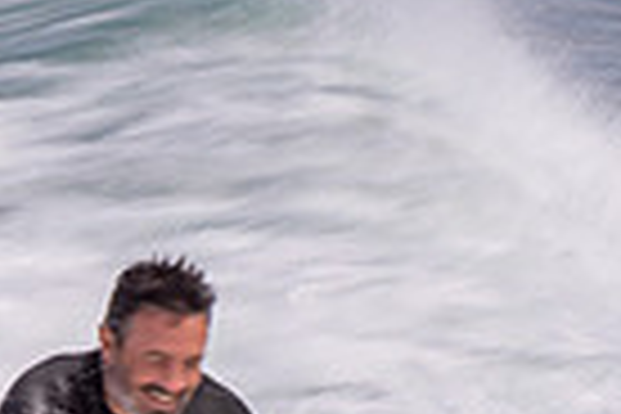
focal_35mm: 2514
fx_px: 43363
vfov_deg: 0.5
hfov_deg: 0.8
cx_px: 256
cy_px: 623
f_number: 29
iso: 100
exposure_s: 1/30
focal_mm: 400
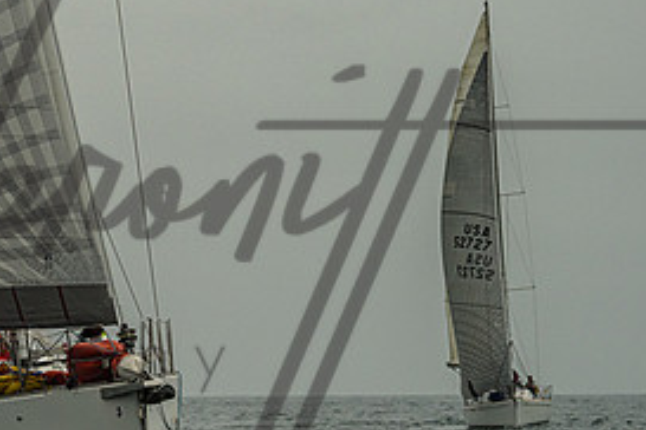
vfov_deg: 6.1
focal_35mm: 226
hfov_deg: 9.0
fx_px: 4055
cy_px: 156
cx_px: -32
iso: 400
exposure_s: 1/5000
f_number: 6.3
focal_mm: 86
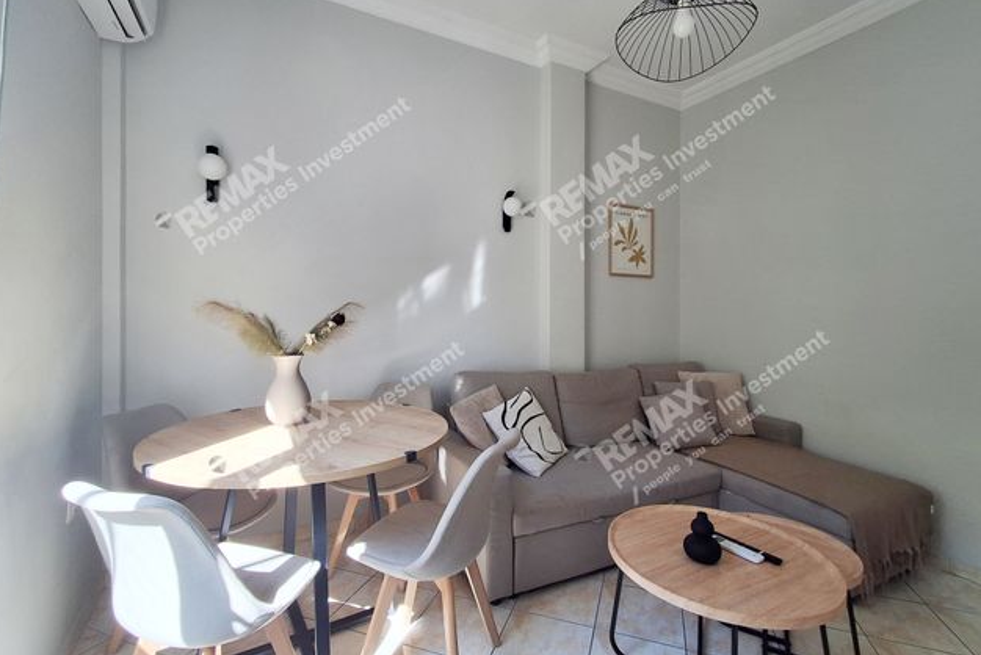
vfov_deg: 70.4
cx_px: 492
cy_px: 307
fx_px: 463
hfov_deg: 93.2
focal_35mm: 17
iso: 40
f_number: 2.2
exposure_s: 1/141
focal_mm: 1.64
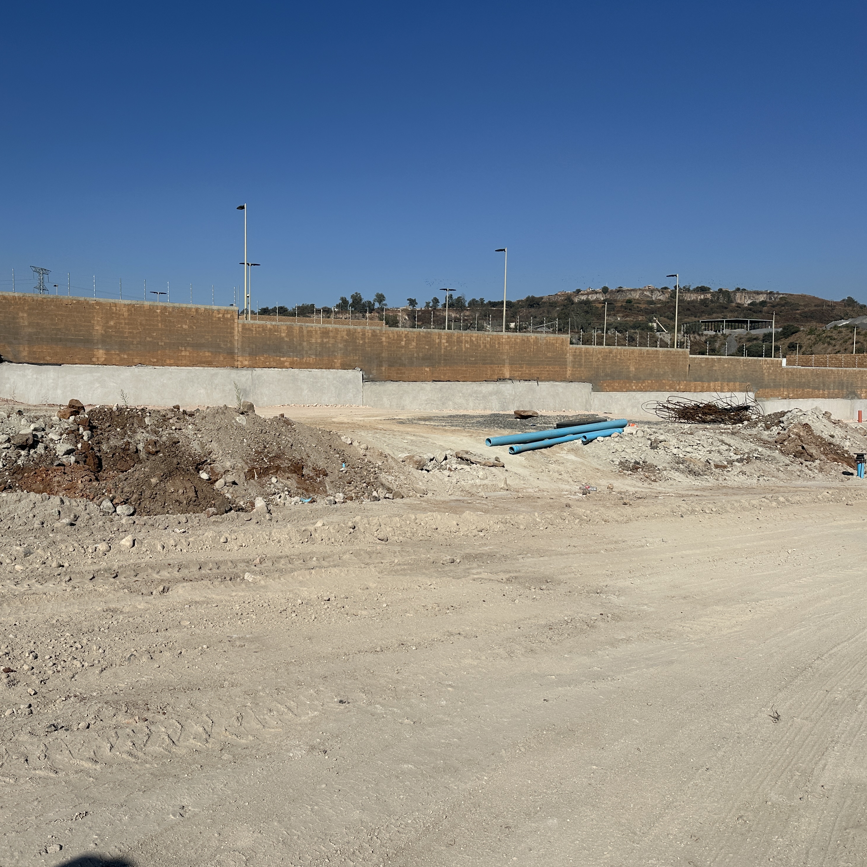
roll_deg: -0.5
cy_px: 429
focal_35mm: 29
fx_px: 822
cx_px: 299
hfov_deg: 54.7
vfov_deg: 55.6
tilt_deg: +0.5
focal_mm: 6.86
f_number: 1.78
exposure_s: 1/12048
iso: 80
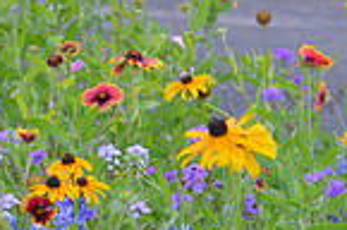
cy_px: 357
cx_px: 31
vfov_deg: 3.2
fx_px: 4049
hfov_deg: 4.9
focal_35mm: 421
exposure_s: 1/125
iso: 450
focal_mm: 70
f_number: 4.5
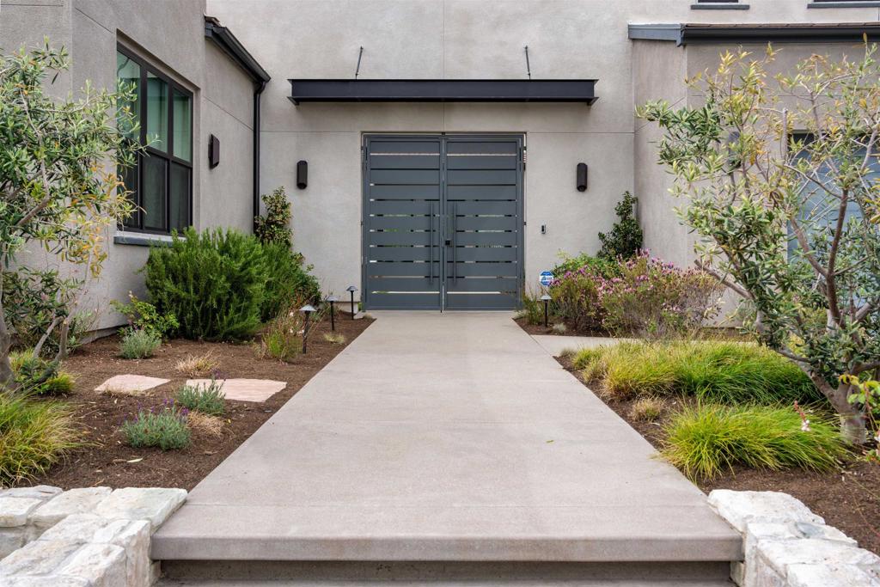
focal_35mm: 33
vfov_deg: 40.0
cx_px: 440
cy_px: 294
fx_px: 807
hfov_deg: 57.2
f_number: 9
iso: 100
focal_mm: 33
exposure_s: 1/200
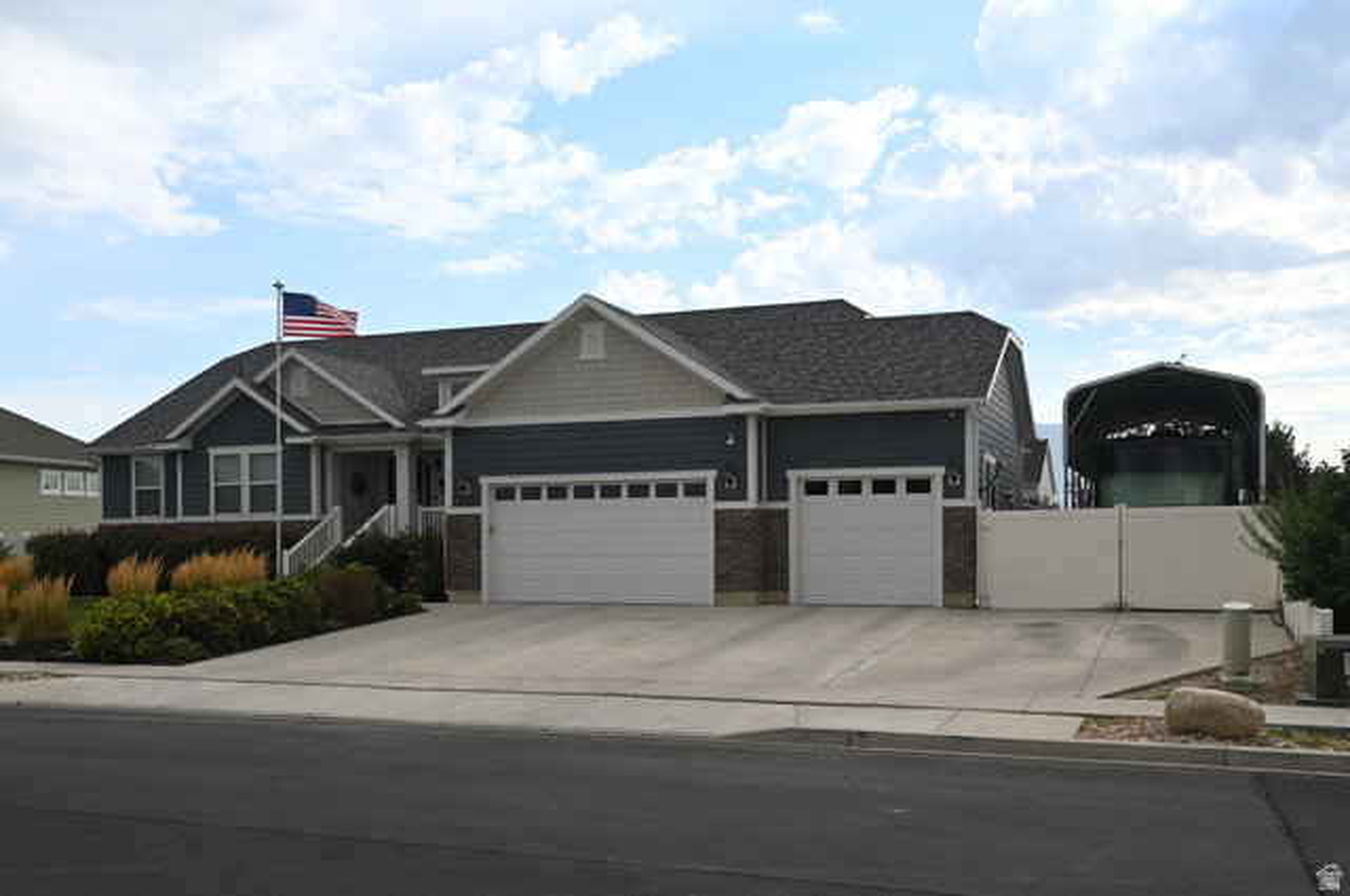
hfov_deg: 69.5
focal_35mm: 26
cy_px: 448
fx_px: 974
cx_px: 675
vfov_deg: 49.4
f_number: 5.6
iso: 125
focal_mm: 26
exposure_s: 1/250
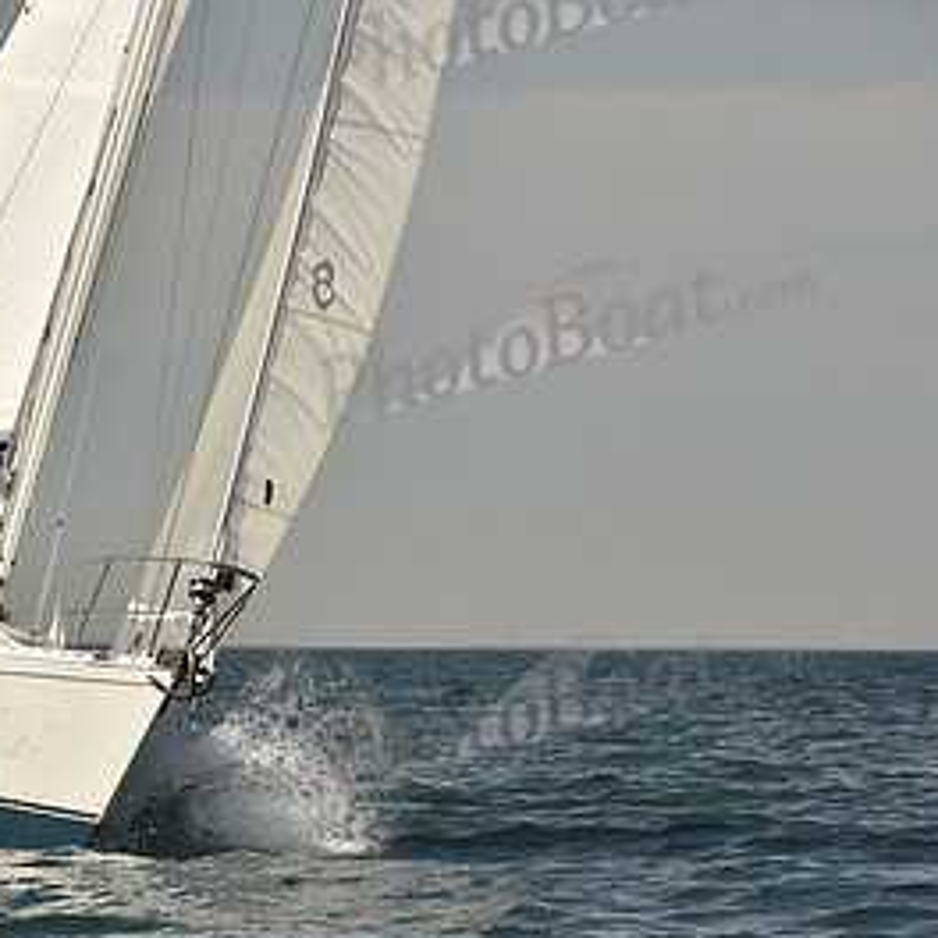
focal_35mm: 373
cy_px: 570
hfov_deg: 4.7
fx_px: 11435
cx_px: 135
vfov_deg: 4.7
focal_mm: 200
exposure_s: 1/640
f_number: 8
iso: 250
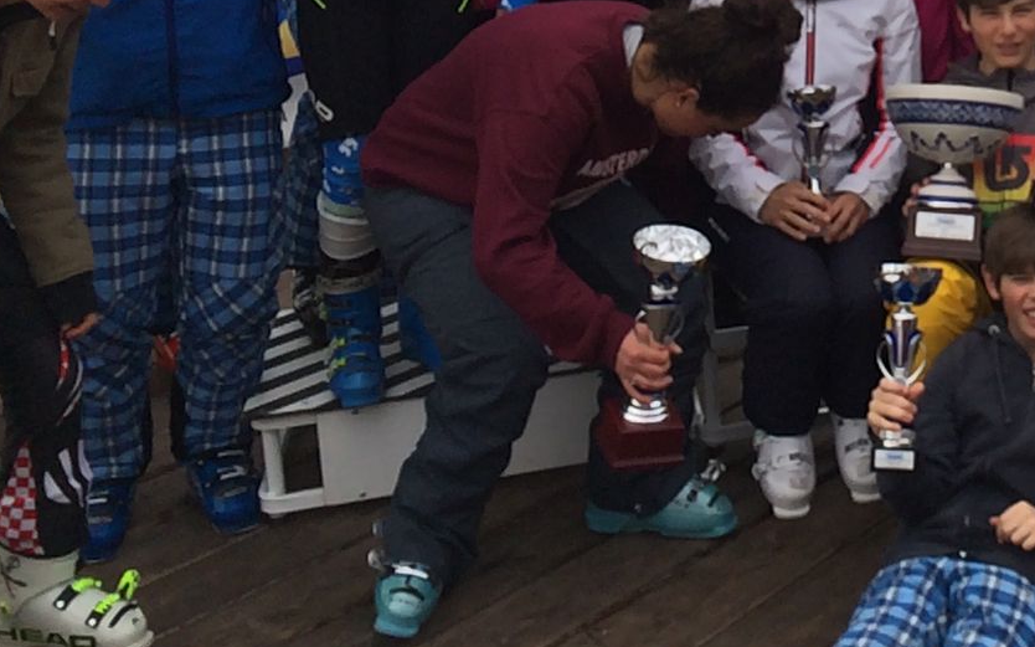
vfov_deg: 21.0
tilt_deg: -4.8
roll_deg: +2.0
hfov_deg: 32.3
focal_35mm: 59
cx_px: 987
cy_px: -41
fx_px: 1664
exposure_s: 1/2793
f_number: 2.2
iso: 32
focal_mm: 4.15
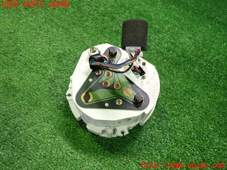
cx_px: 114
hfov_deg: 60.0
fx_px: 197
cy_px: 85
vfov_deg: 46.8
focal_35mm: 30
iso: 320
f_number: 2.3
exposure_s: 1/30
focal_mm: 5.4
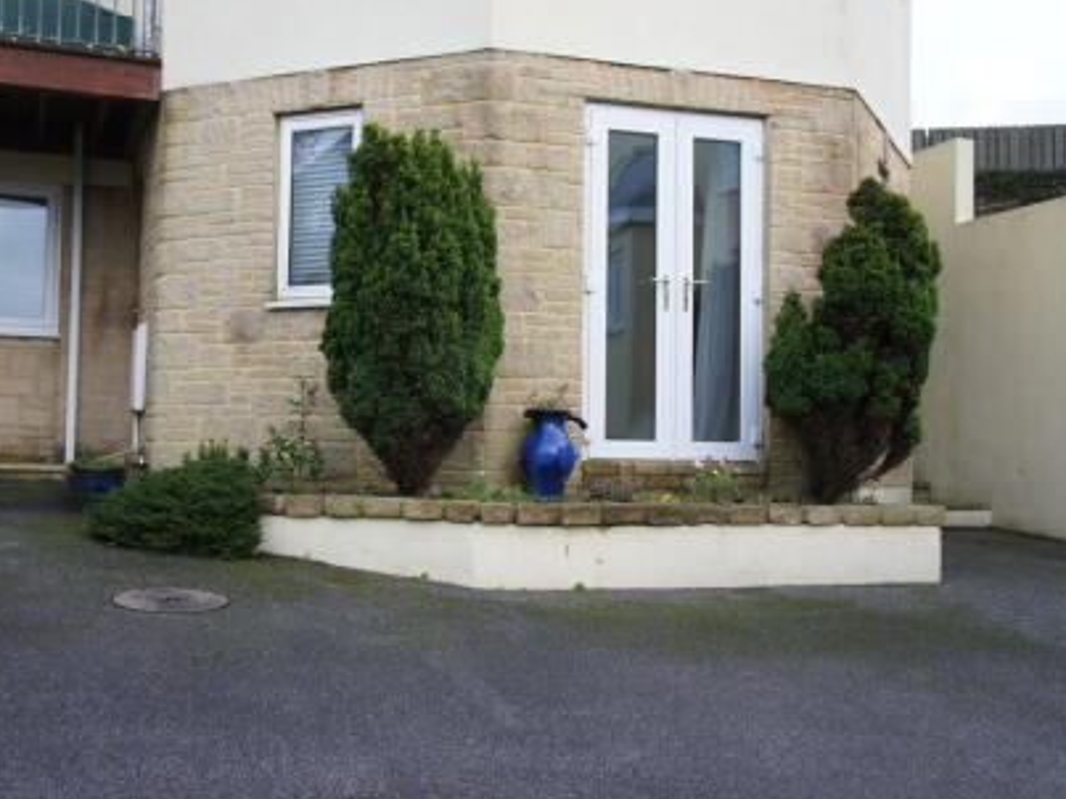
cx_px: 479
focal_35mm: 43
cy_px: 393
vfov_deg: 33.9
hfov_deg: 44.2
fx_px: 1310
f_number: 4
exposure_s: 1/40
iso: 250
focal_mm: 25
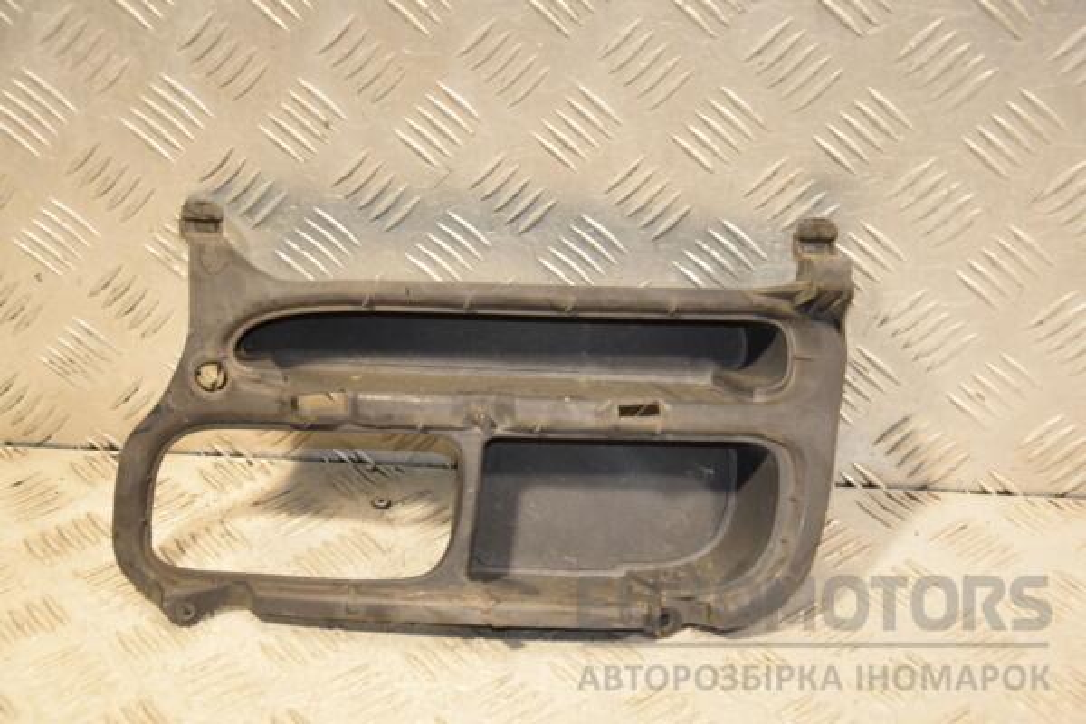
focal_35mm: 75
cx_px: 543
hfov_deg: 27.0
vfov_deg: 18.2
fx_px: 2262
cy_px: 362
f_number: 5
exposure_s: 1/160
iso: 800
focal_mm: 50
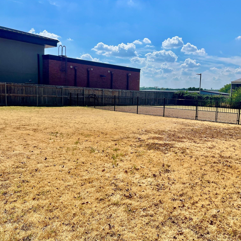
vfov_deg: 52.5
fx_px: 244
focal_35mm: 31
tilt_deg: -8.0
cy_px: 121
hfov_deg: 52.0
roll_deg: -1.7
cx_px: 150
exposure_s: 1/9434
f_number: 1.5
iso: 50
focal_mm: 5.7
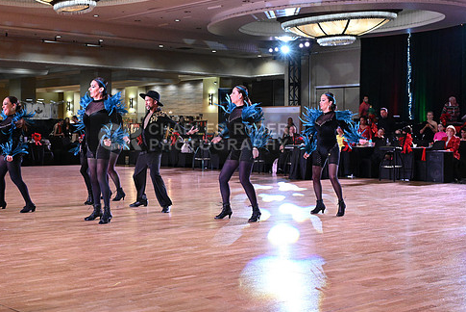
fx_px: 712
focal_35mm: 55
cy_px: 138
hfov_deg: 36.1
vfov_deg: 24.6
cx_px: 195
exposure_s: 1/320
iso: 6400
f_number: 5.6
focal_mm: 46
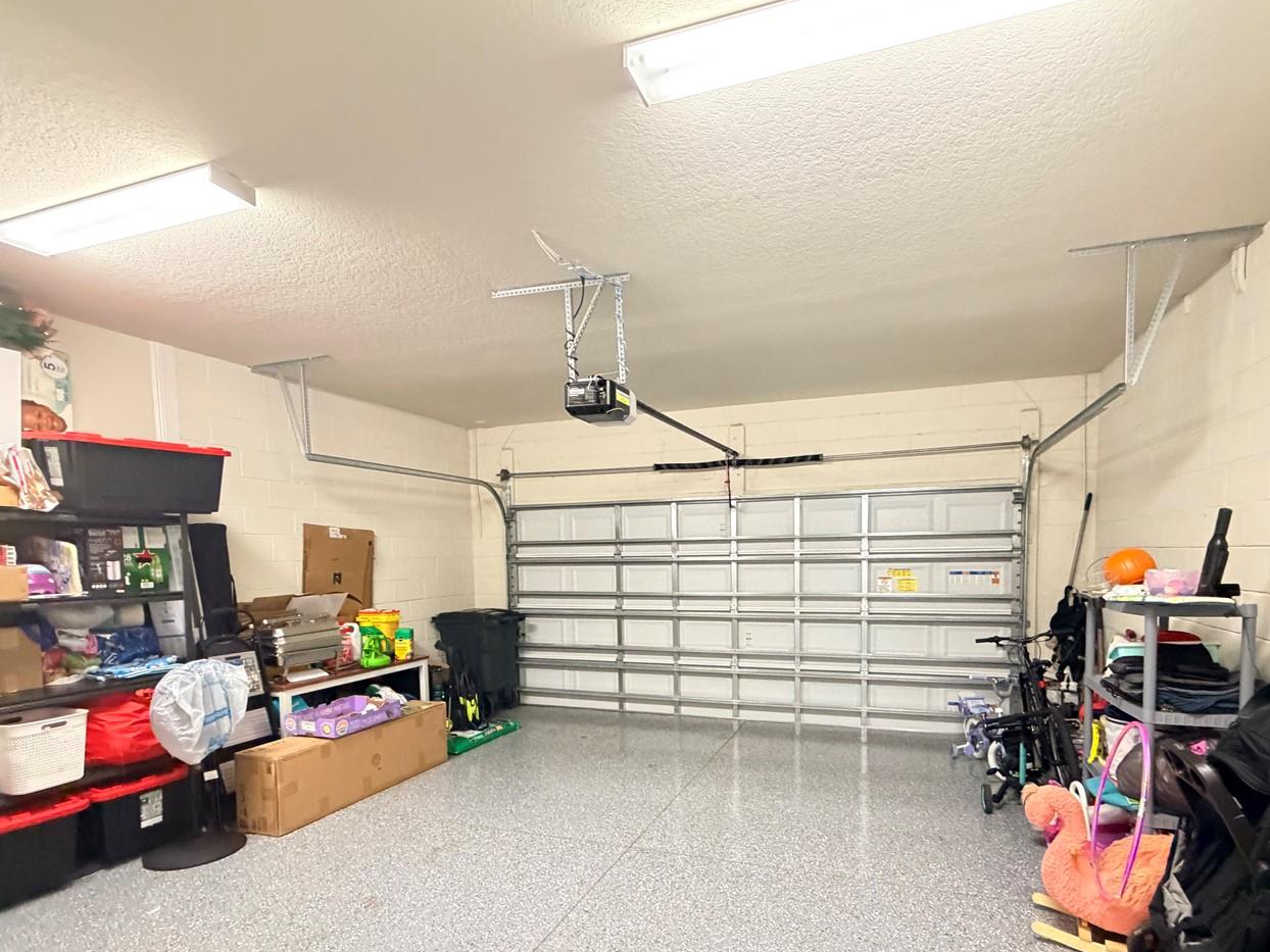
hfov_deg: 87.6
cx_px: 686
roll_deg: +1.3
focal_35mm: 18
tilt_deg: -4.0
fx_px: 660
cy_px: 599
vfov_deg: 70.4
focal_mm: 2.22
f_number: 2.2
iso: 1000
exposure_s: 1/40
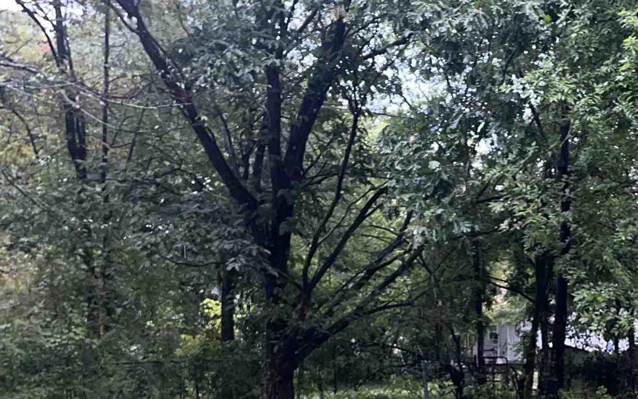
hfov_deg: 28.8
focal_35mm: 69
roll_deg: +1.8
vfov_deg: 18.4
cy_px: 403
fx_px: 1200
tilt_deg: -6.4
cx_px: 549
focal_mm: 5.1
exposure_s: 1/394
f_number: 1.6
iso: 32
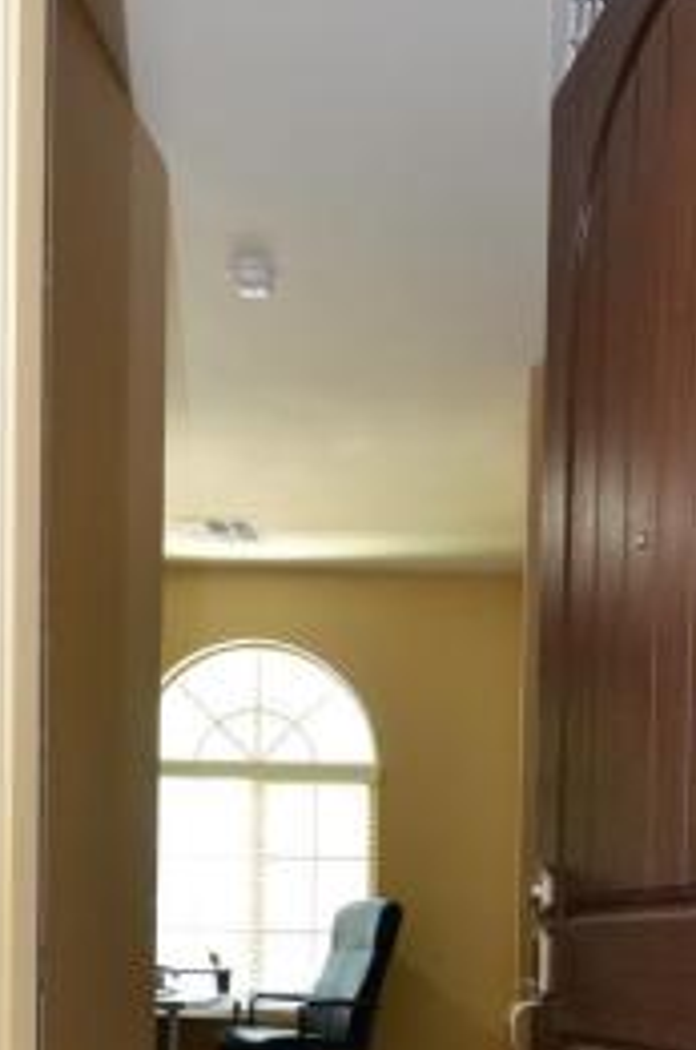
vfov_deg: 40.1
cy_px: 1008
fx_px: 1281
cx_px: 475
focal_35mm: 44
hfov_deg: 30.1
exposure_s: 1/60
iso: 450
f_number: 4
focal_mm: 10
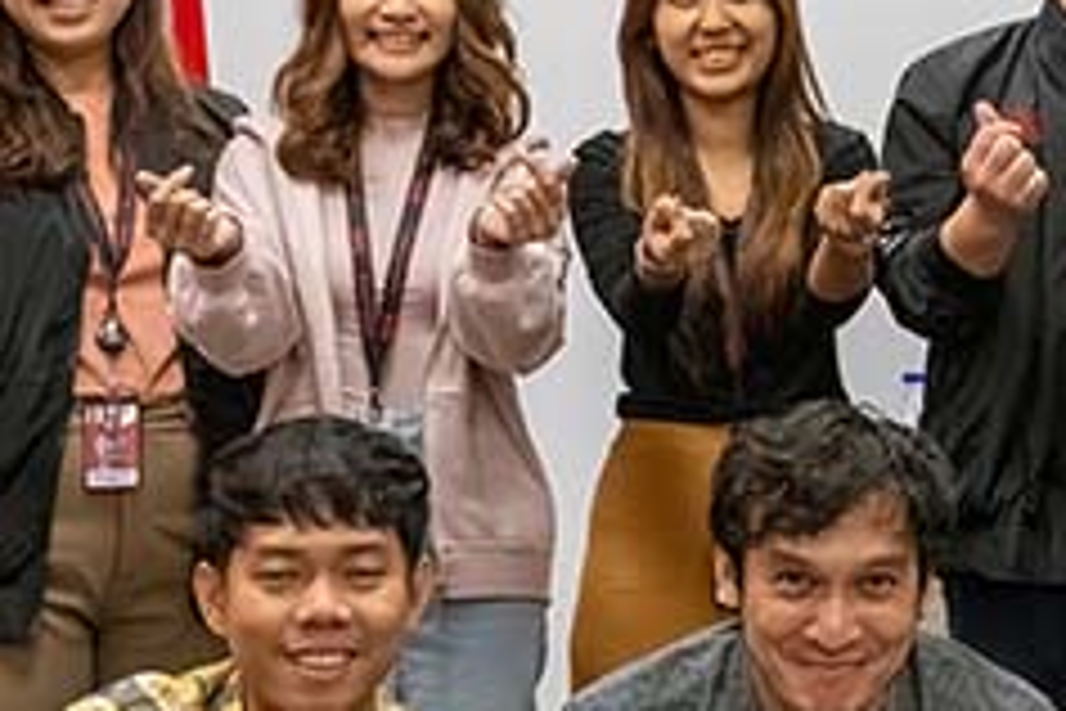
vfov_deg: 16.4
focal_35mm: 83
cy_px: 531
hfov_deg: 23.1
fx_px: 2458
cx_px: 1142
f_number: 4
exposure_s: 1/200
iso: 8000
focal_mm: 20.5
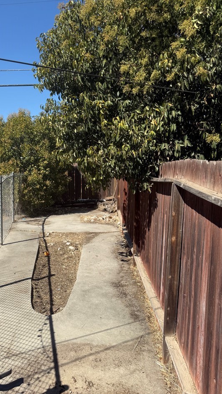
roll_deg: -0.6
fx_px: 293
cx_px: 67
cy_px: 195
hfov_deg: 40.8
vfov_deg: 67.9
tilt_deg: -3.7
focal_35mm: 28
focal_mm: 6.76
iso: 80
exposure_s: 1/3759
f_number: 1.78
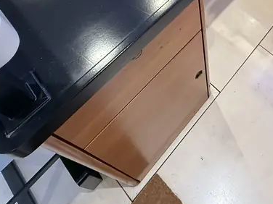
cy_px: -60
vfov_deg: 30.1
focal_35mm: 38
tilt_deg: -46.2
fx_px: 300
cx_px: 221
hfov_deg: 46.3
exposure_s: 1/60
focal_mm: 2.22
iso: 640
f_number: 2.2
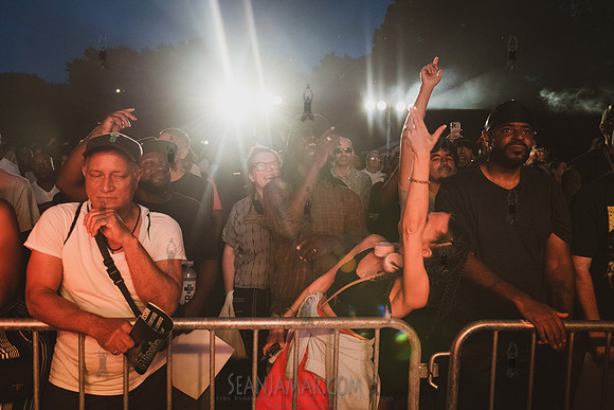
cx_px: 307
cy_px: 205
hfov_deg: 60.3
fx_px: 529
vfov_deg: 42.3
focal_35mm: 31
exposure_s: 1/200
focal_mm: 31
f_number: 4
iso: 4000
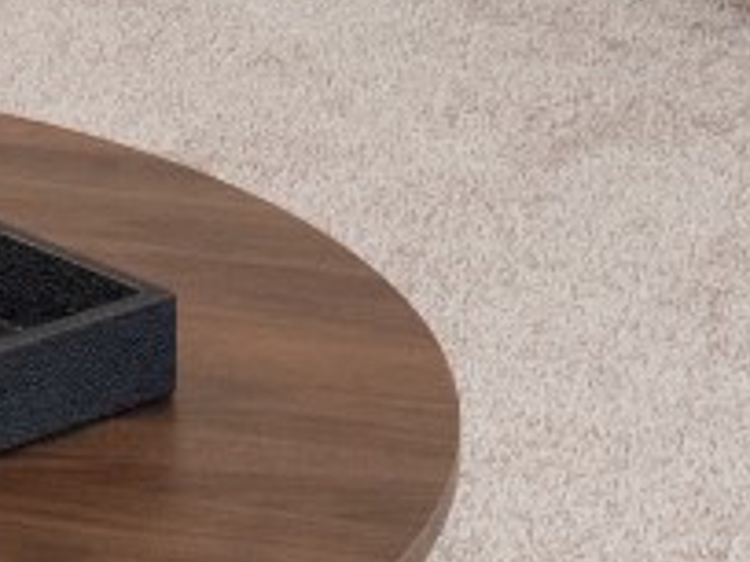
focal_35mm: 183
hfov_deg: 10.6
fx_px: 3965
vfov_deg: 7.7
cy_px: -595
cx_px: -121
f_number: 13
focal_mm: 24
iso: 1600
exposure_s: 1/30
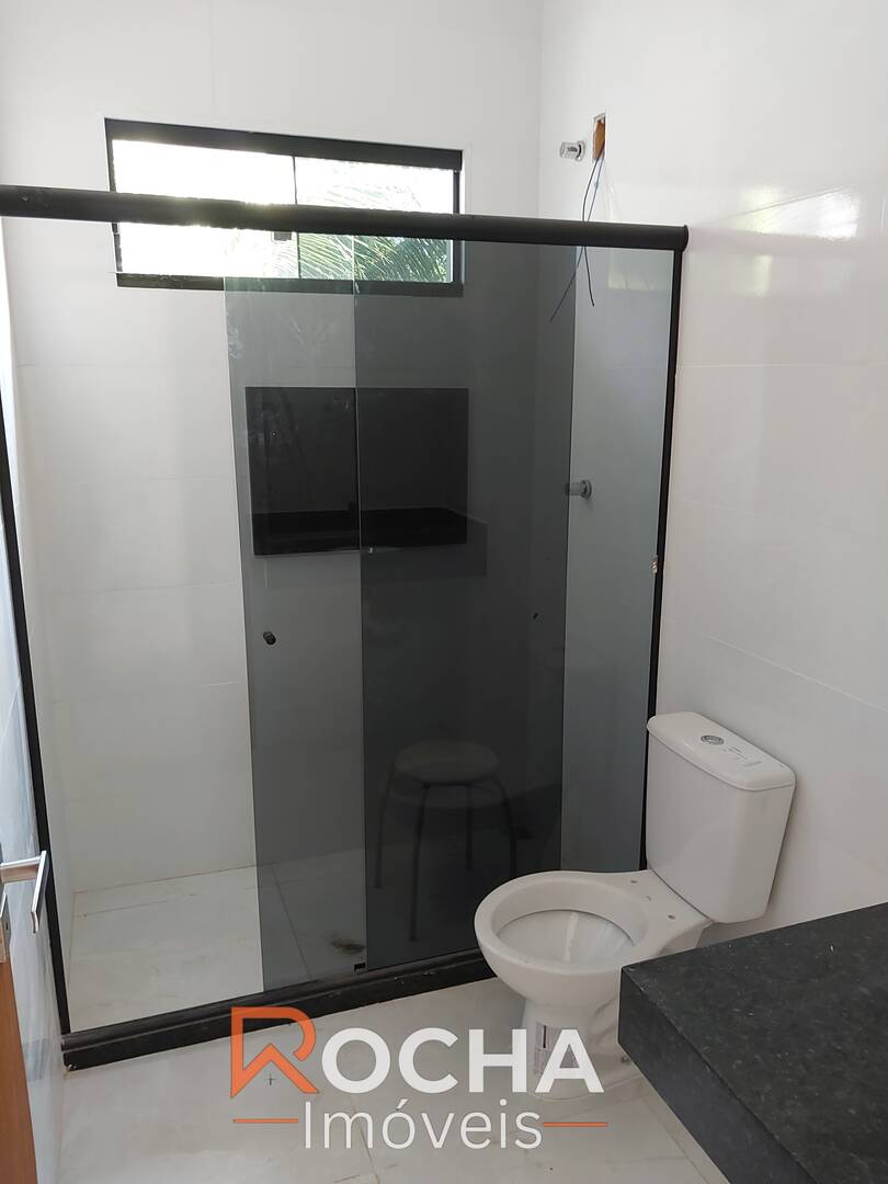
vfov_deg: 60.0
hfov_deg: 46.8
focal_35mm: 30
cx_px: 444
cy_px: 592
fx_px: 1026
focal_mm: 4.6
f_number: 1.8
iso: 250
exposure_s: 1/30
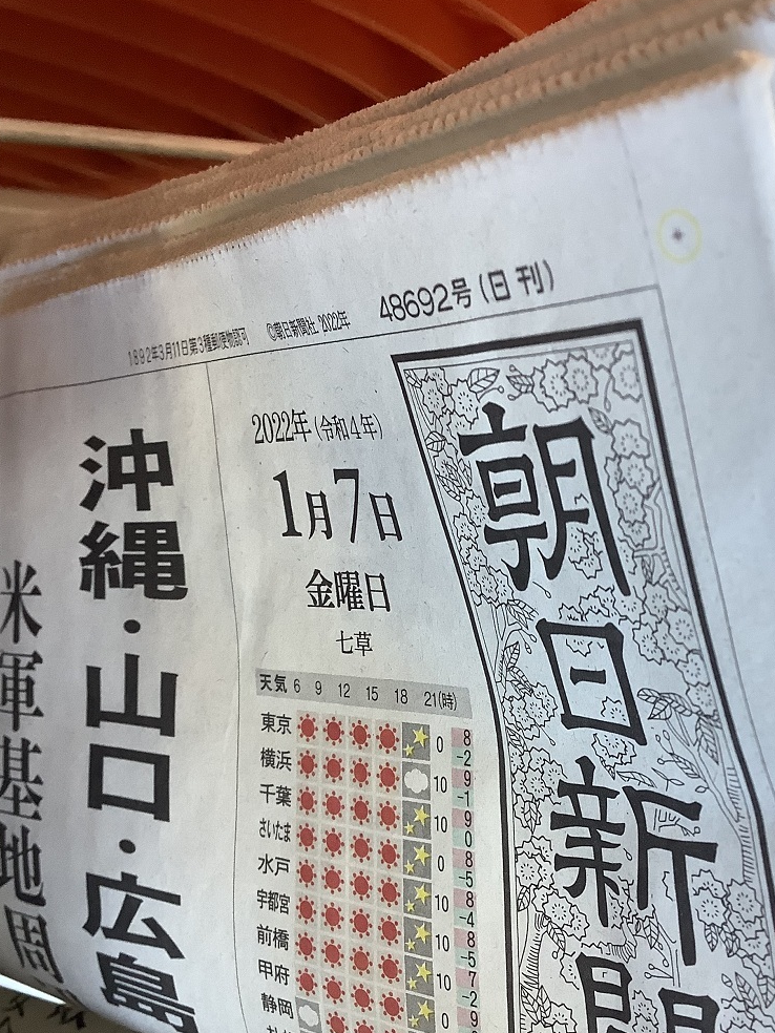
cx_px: 414
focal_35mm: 42
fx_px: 1254
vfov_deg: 44.4
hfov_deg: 34.3
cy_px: 644
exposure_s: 1/60
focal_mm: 3.3
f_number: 2.4
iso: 125
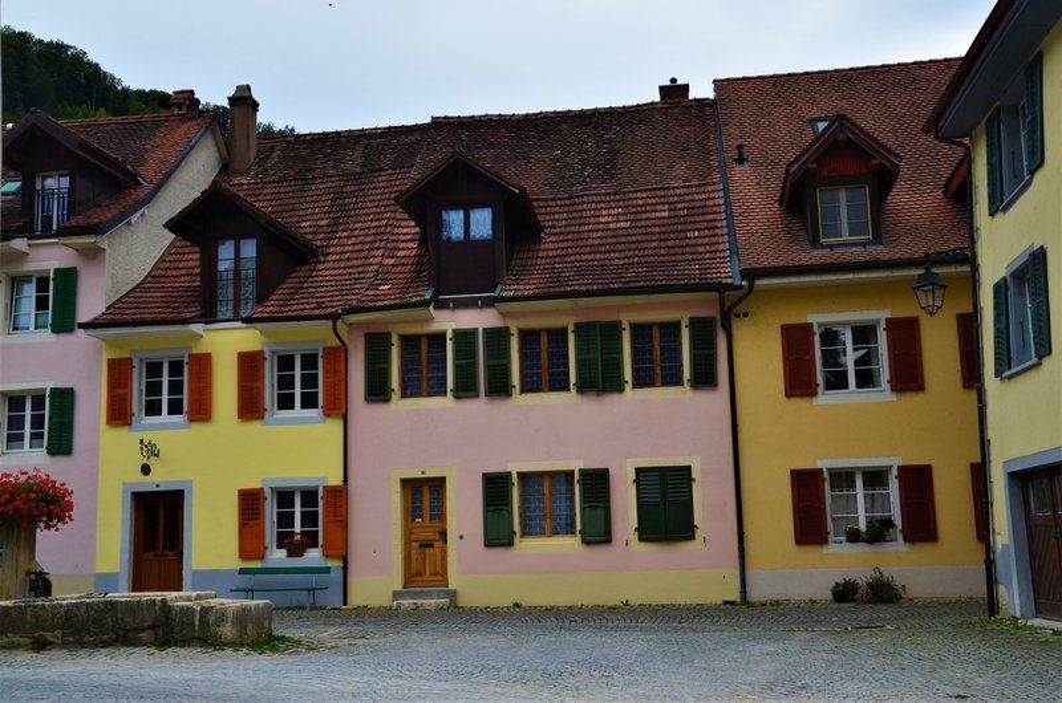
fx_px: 1104
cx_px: 531
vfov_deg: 35.3
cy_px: 352
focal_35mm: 38
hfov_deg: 51.4
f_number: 9
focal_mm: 25
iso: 320
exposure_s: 1/160
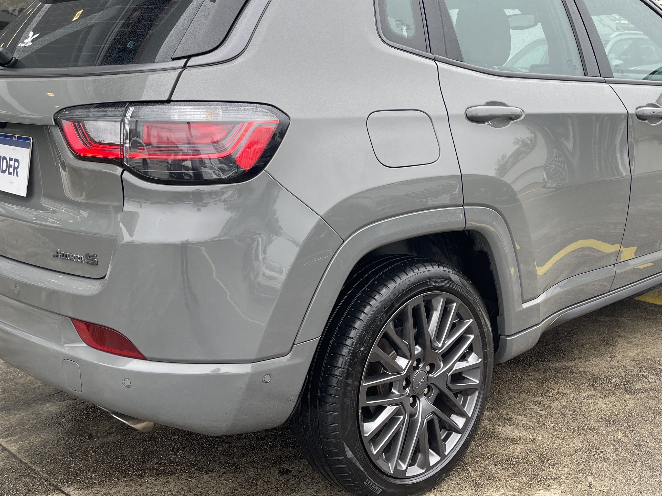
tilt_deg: -11.1
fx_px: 746
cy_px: 212
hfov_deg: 47.8
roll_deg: +0.0
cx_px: 374
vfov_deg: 36.7
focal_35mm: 39
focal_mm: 5.1
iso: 32
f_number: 1.6
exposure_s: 1/309
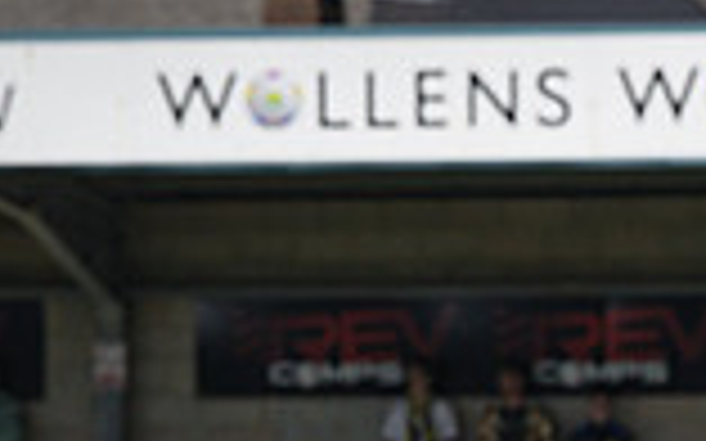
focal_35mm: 579
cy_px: 891
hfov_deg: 3.6
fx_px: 11136
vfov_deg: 2.3
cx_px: 865
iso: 200
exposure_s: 1/3200
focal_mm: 120
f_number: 5
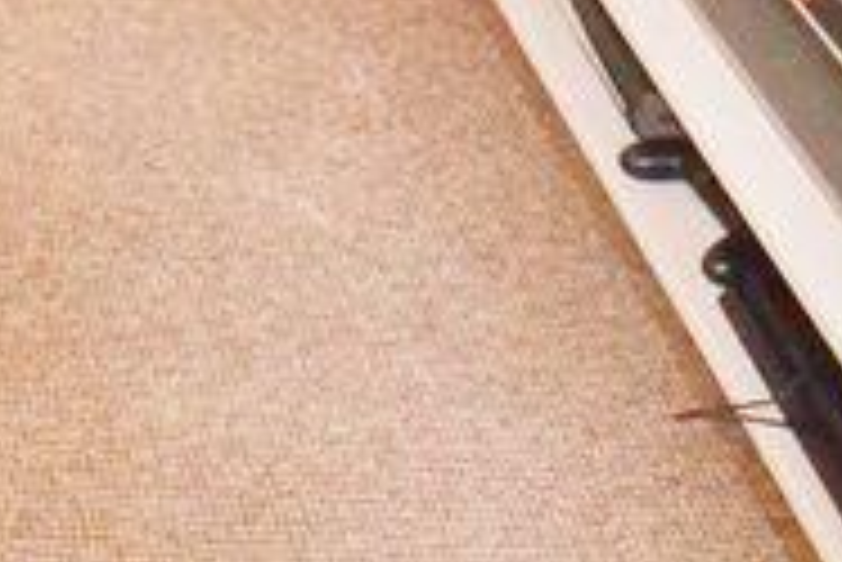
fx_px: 1919
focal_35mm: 82
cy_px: -850
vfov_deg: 12.5
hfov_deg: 21.2
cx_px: -396
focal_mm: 10
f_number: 3.5
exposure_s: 1/60
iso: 3200
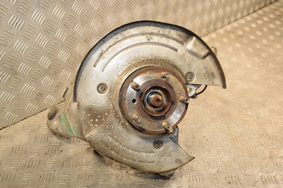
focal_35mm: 45
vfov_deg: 29.8
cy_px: 94
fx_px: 354
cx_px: 142
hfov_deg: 43.6
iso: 800
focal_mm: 30
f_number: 5.6
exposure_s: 1/200
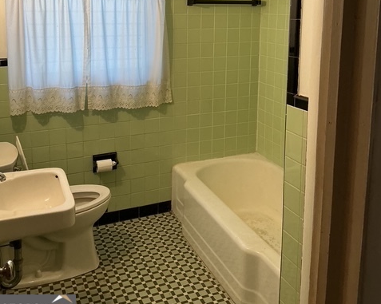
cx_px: 191
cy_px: 65
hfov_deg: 48.0
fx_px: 428
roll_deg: +0.8
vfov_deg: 37.8
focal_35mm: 38
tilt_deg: -8.9
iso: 100
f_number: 1.8
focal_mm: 3
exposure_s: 1/60
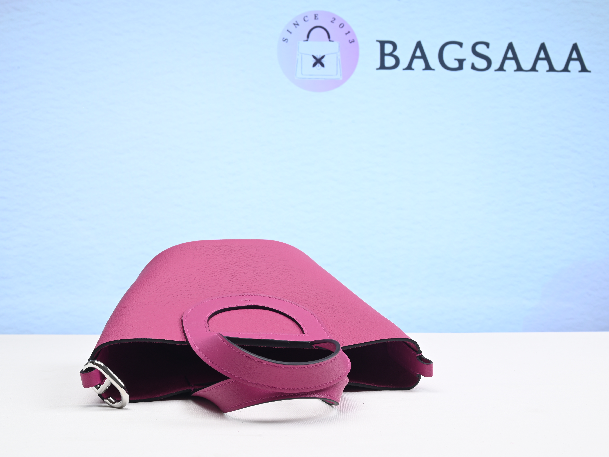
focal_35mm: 43
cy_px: 230
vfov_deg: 33.6
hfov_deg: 43.9
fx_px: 756
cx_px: 305
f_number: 16
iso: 100
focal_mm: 39
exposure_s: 1/2
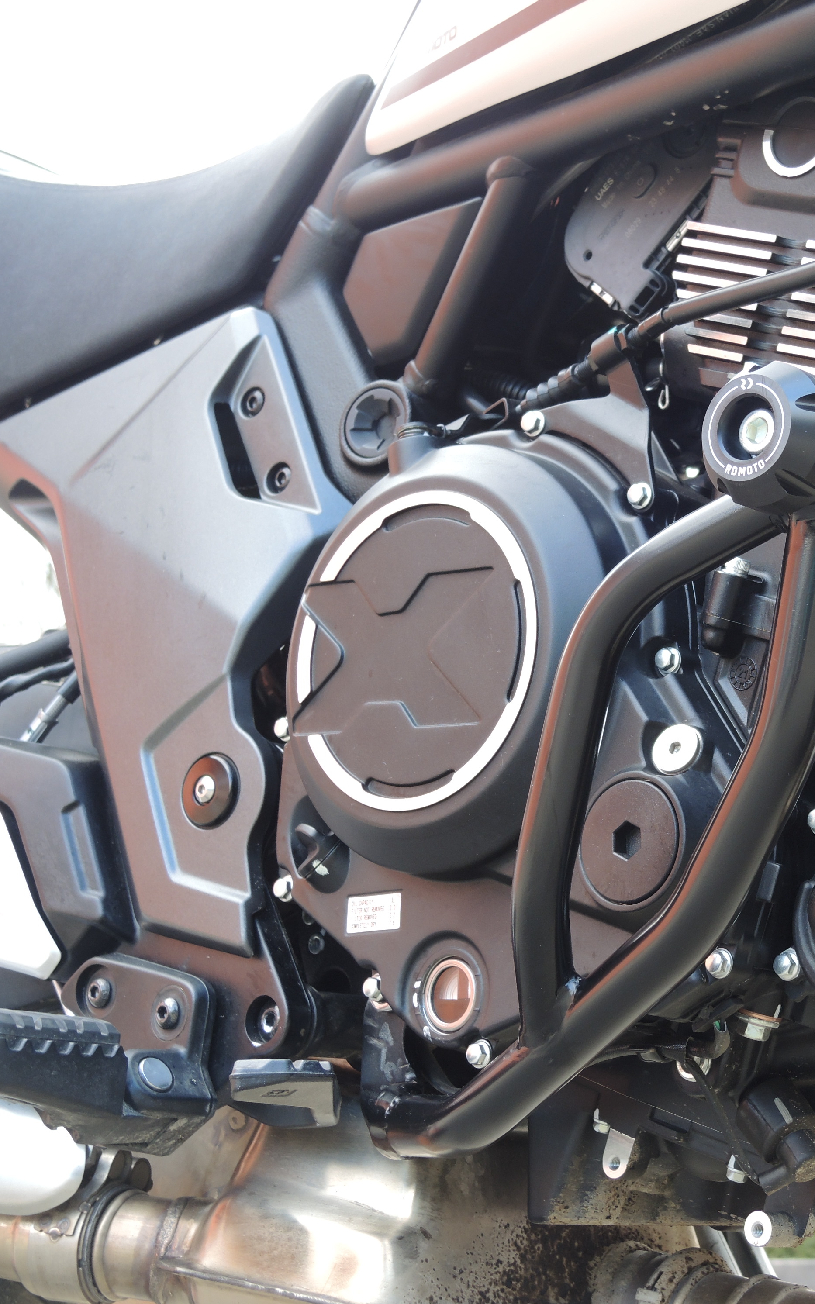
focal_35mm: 71
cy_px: 653
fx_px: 2523
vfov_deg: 29.0
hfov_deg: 18.1
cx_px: 723
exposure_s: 1/50
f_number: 2.8
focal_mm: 11
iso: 110
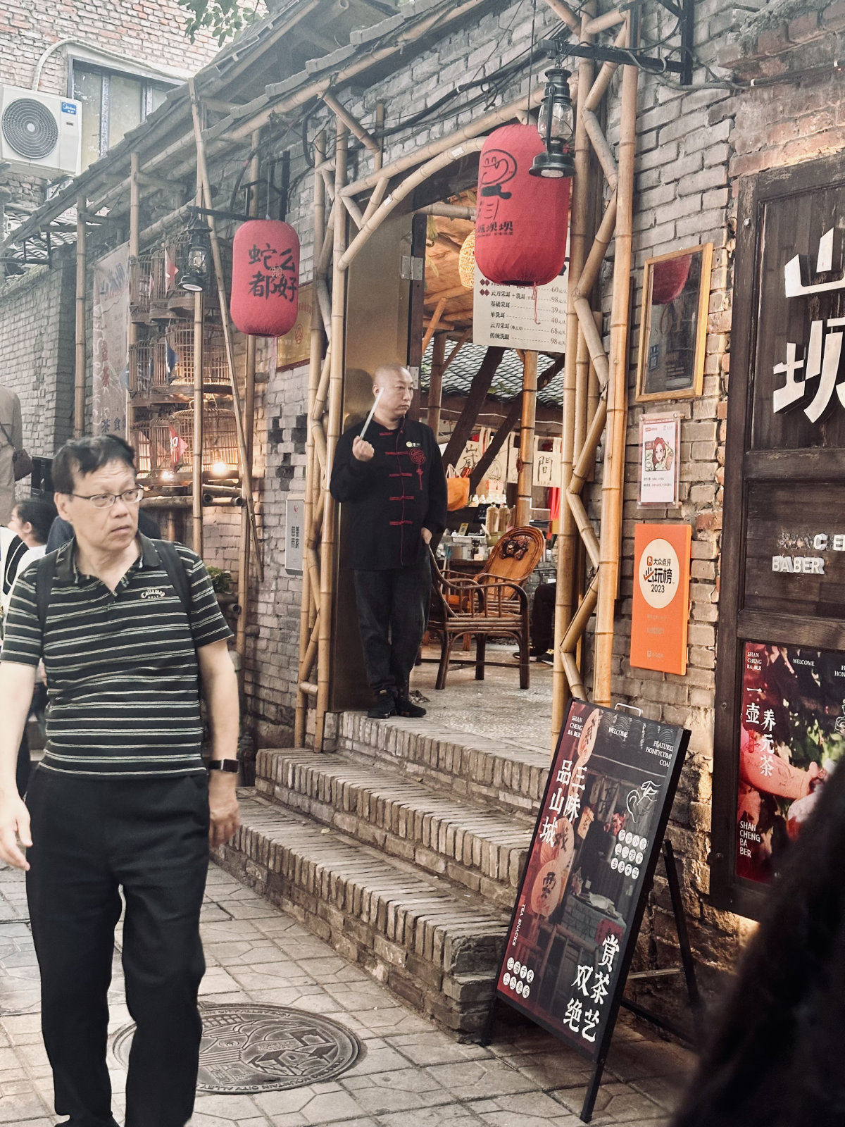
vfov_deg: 39.7
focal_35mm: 48
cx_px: 422
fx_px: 1562
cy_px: 564
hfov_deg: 30.3
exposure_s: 1/50
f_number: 1.8
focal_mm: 6.9
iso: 250
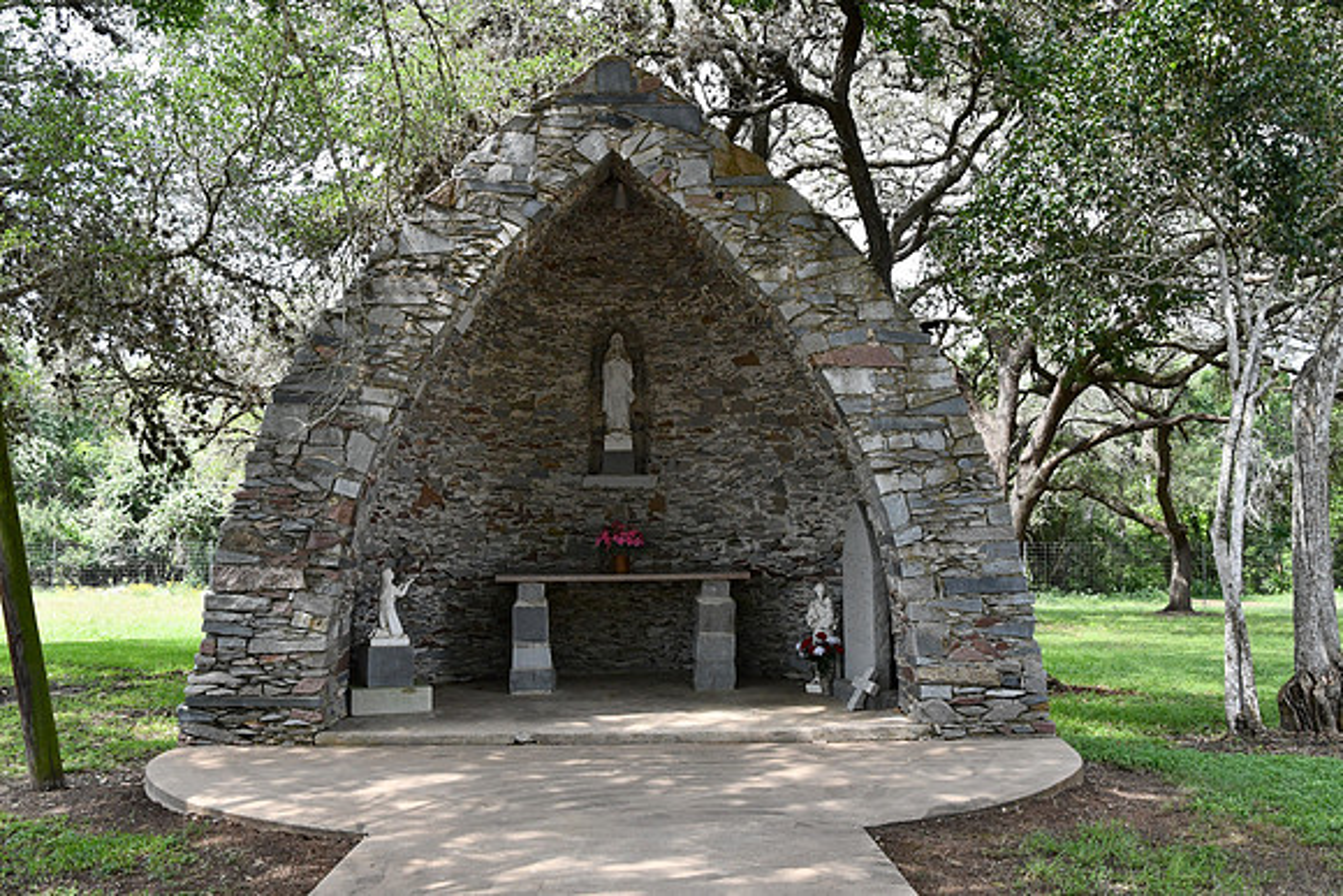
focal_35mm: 42
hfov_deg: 46.4
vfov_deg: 31.9
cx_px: 672
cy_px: 448
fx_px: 1567
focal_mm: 28
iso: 1600
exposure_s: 1/400
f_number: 10
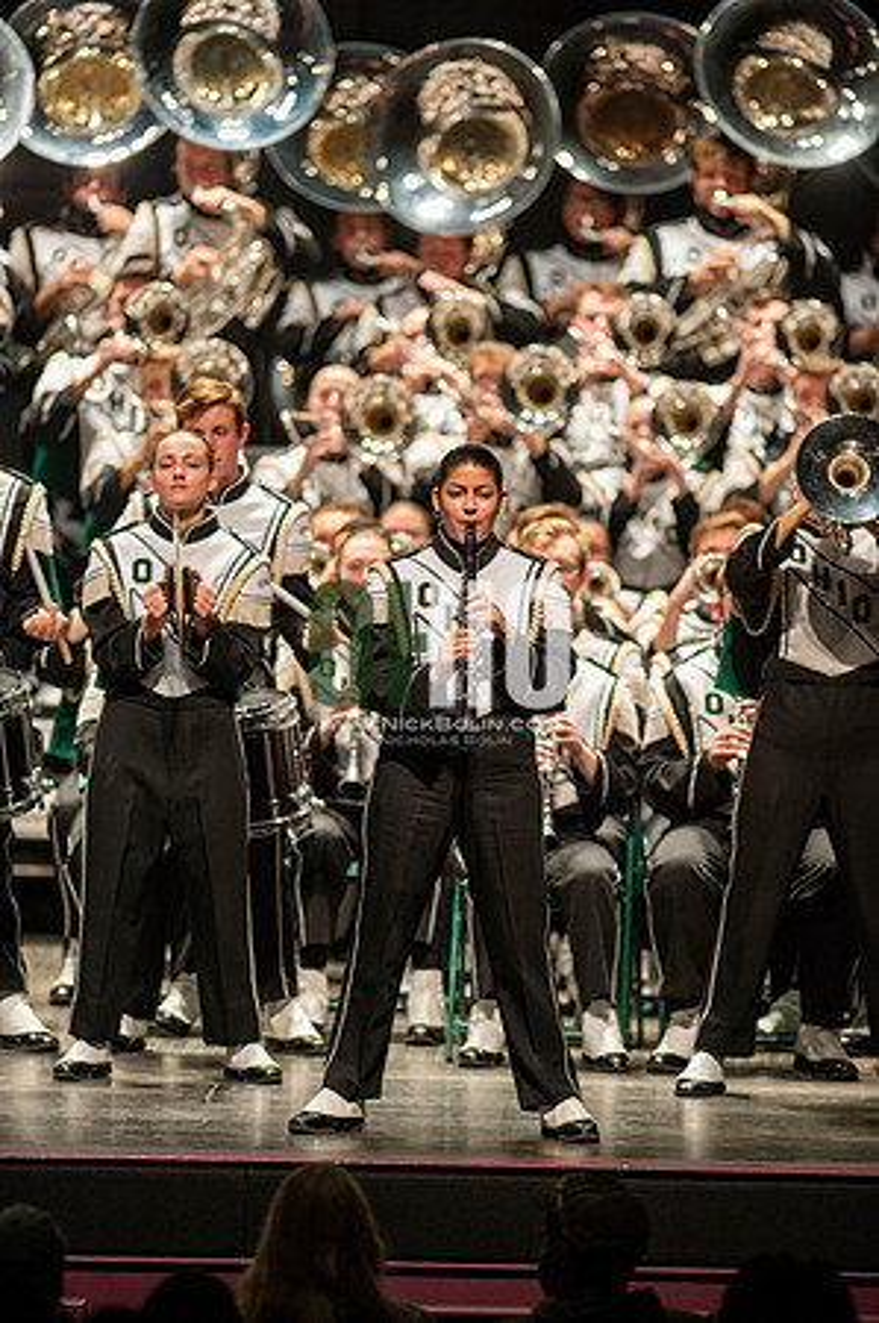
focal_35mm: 300
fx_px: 11012
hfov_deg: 4.6
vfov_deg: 6.9
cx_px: 440
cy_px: 662
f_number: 2.8
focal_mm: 300
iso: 3200
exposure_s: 1/500
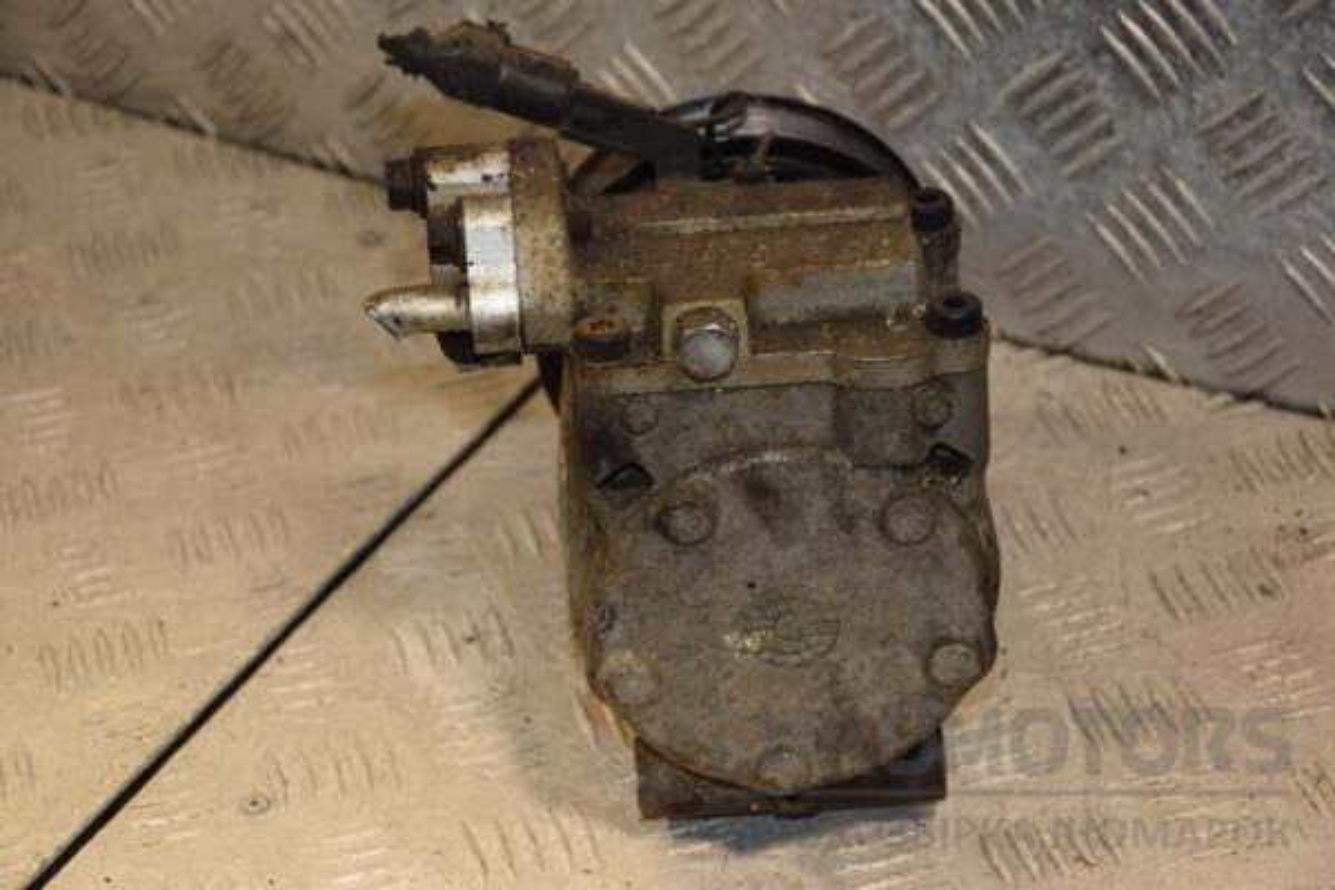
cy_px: 445
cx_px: 668
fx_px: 3671
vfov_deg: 13.8
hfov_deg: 20.6
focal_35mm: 99
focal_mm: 66
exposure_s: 1/200
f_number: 5.3
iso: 800
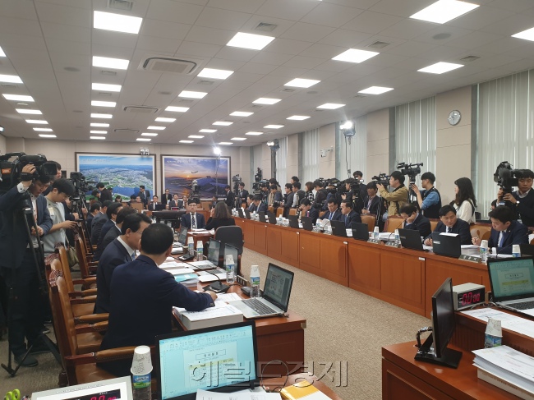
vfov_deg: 53.0
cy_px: 200
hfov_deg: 67.3
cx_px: 267
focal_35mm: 26
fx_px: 401
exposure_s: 1/60
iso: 100
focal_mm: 4.3
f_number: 2.4
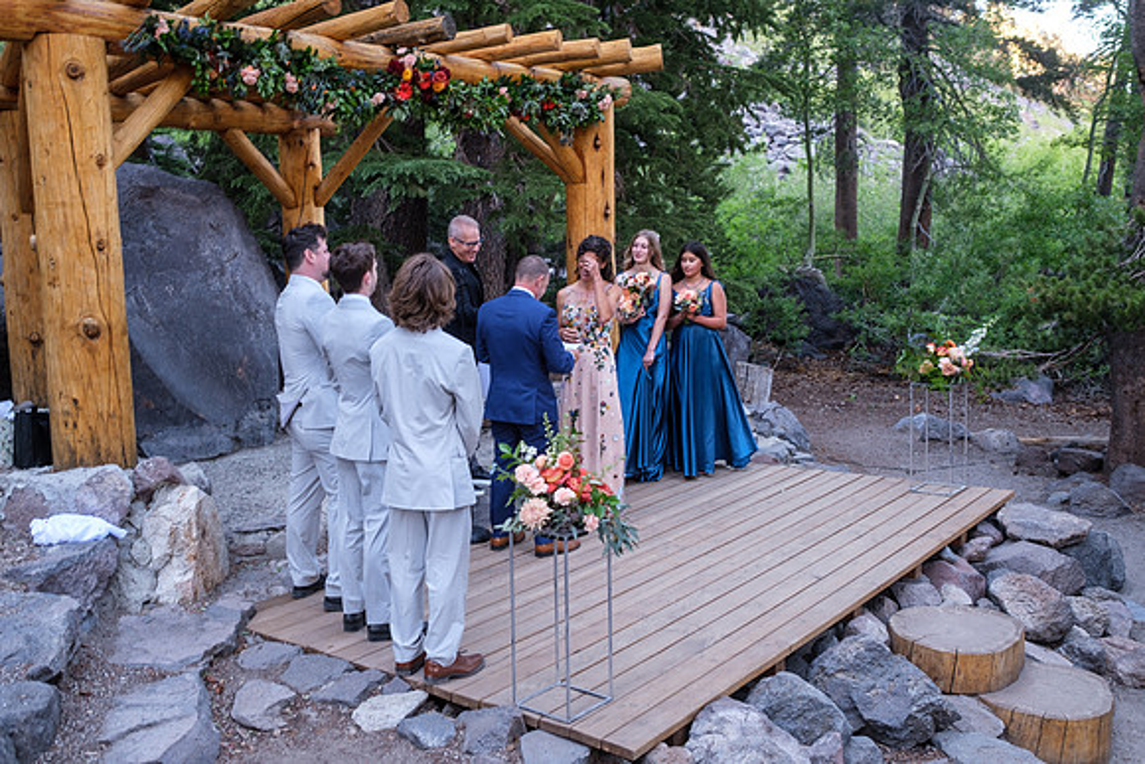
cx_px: 572
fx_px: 1113
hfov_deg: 54.4
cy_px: 382
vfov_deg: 37.9
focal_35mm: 35
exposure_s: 1/40
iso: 160
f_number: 3.2
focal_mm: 23
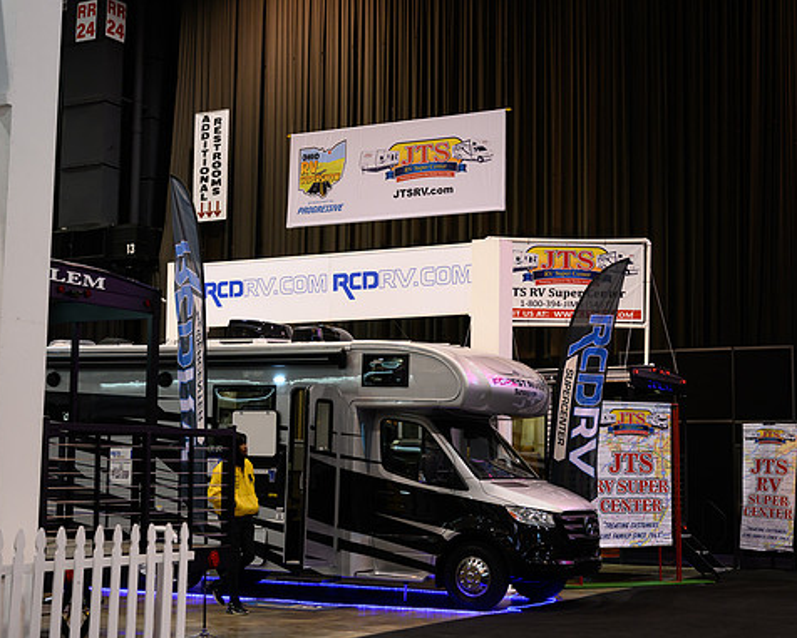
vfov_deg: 27.1
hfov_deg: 33.5
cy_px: 322
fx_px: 1321
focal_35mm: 56
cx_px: 435
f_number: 4
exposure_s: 1/320
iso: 2000
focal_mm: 49
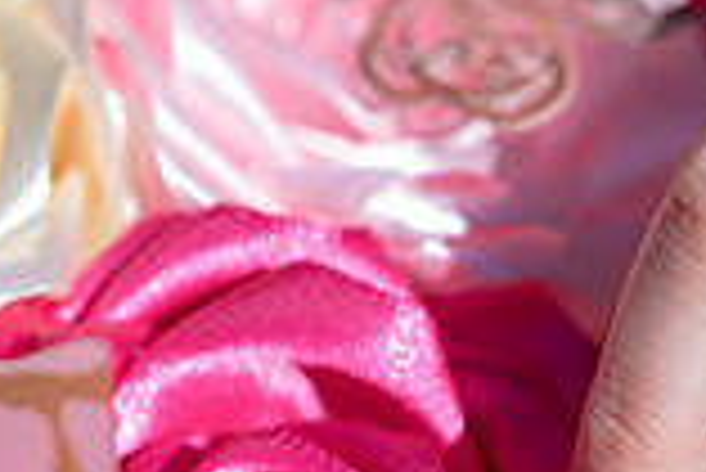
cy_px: 525
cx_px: 494
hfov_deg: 5.4
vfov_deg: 3.6
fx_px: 7459
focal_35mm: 380
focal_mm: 85
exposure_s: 1/5000
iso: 100
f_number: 1.8
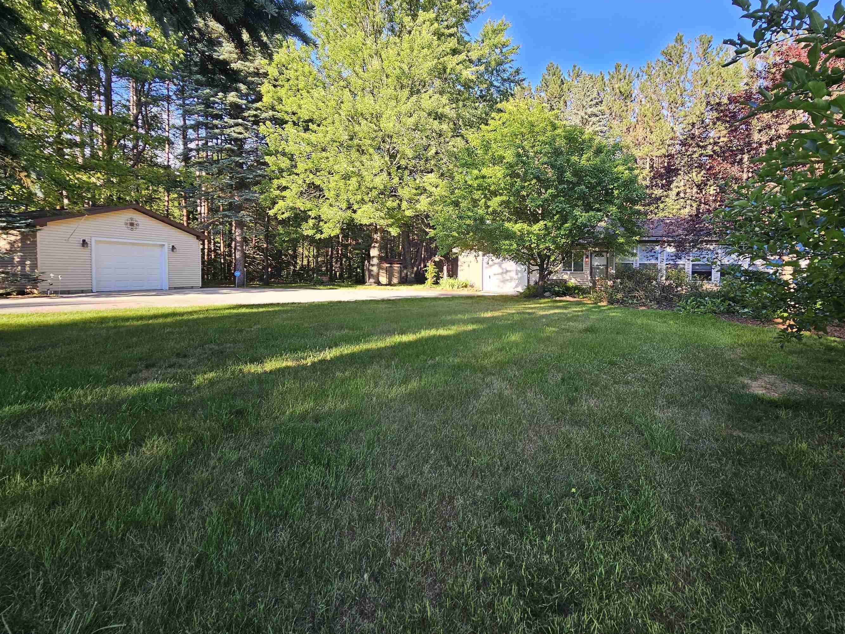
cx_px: 467
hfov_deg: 97.8
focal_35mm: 15
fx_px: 366
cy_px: 292
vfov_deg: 81.6
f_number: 2.2
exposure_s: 1/208
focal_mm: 2.2
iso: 50
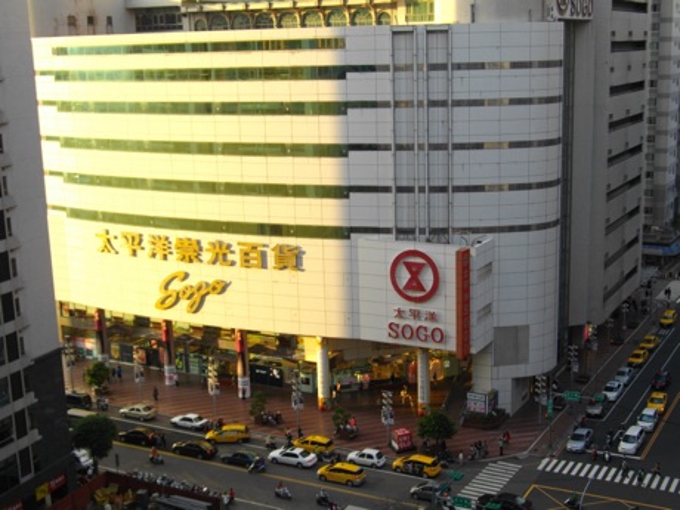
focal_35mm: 50
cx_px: 340
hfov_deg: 38.2
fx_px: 982
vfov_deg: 29.1
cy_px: 255
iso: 108
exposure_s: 1/160
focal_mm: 8.8
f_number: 3.6
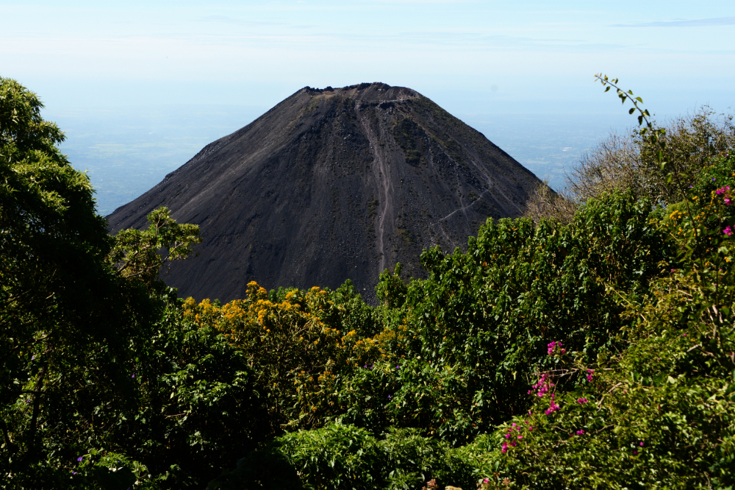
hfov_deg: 46.4
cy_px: 245
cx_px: 368
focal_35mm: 42
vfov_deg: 31.9
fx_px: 857
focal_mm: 42
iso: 640
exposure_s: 1/1250
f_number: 8
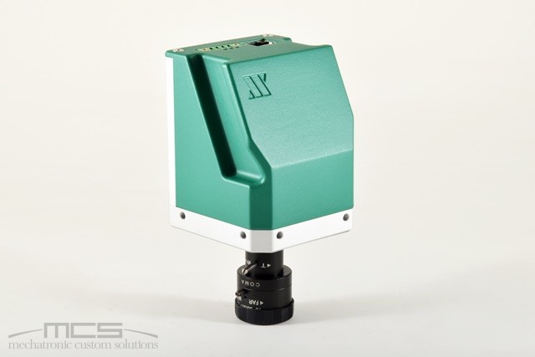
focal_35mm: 98
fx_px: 1449
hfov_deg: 20.9
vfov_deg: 14.0
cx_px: 268
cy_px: 178
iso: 160
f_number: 25
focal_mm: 65
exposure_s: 1/200
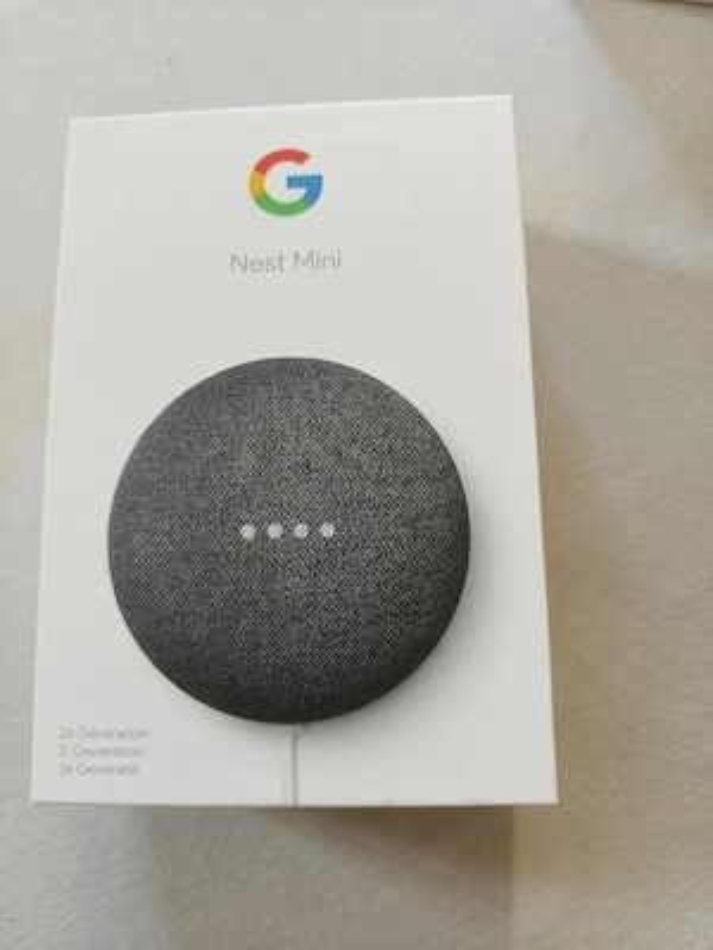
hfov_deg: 58.9
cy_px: 475
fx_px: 632
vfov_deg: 73.9
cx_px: 356
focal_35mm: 23
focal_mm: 6.62
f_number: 1.67
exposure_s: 1/65.4
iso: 250
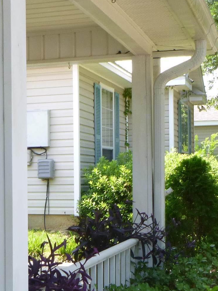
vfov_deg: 25.0
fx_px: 655
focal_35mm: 78
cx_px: -1
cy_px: 180
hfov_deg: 18.4
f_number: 3.9
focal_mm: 4.5
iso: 100
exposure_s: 1/100
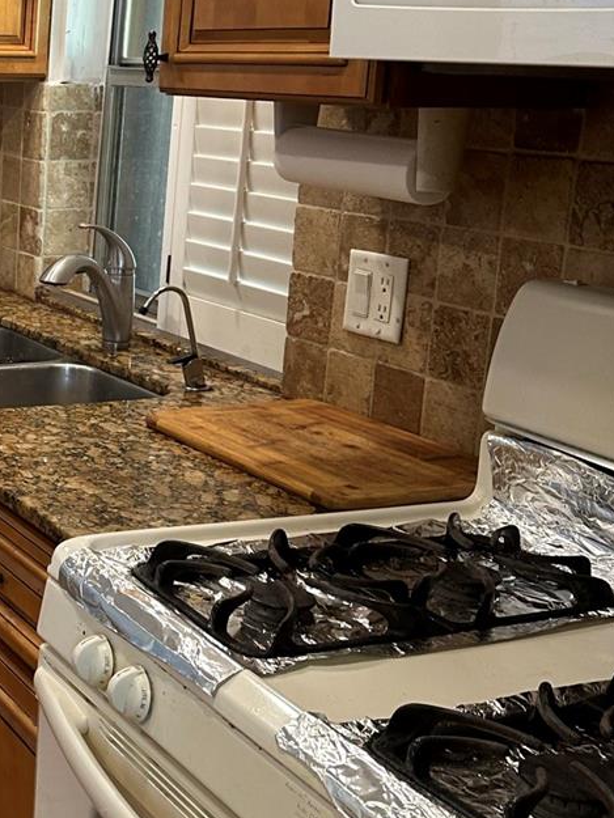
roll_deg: -1.2
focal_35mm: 59
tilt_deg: -11.2
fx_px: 1395
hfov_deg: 22.7
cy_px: 370
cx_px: -134
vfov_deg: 32.7
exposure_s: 1/60
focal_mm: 6.86
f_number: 1.78
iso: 160
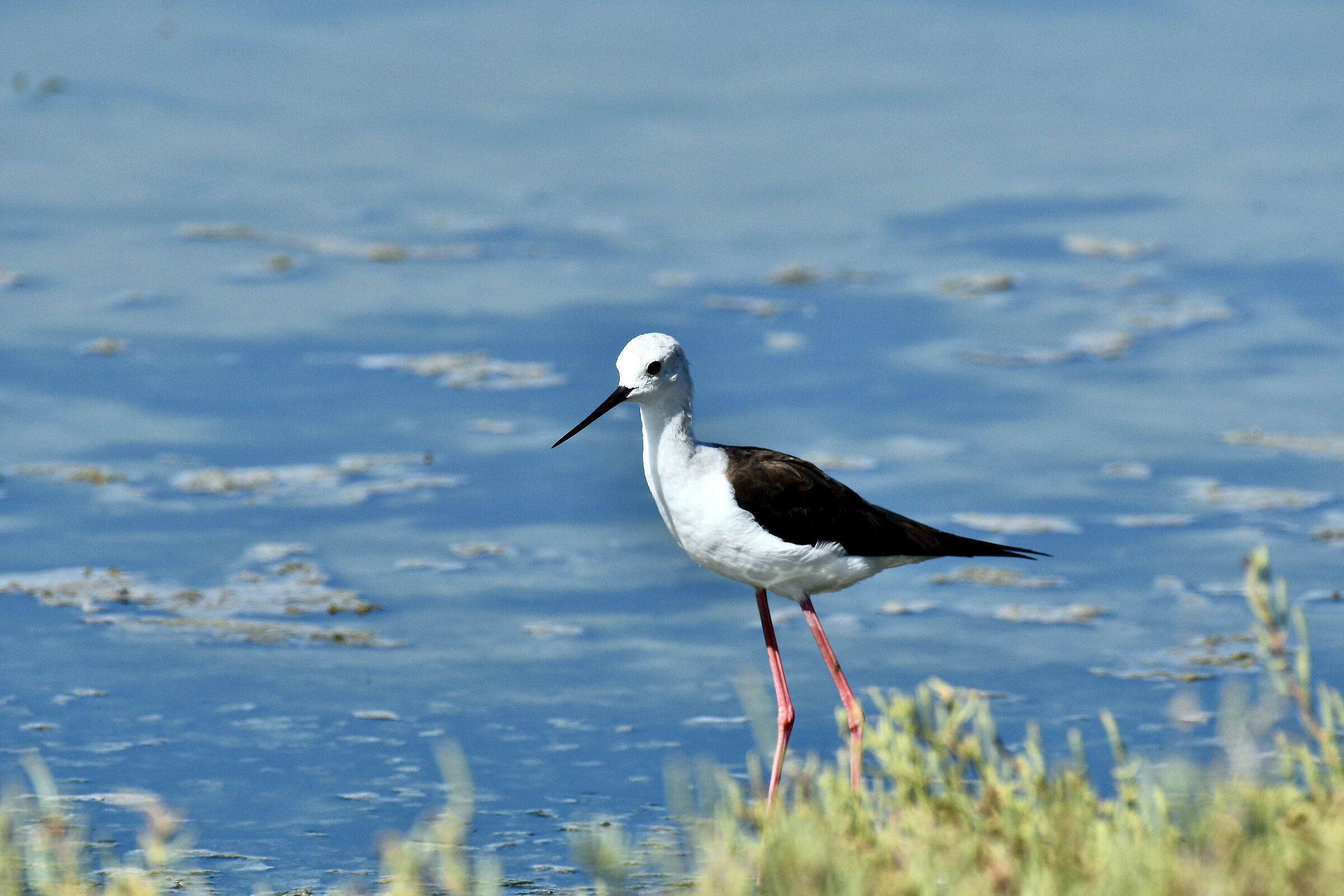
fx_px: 27998
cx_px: 672
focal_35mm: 750
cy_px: 448
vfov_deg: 1.8
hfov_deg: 2.7
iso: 400
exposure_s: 1/2000
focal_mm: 500
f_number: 8
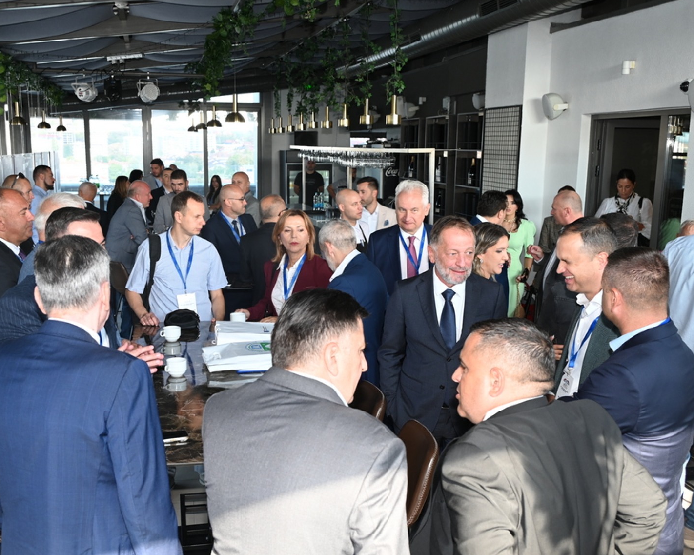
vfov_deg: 38.5
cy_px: 292
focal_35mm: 39
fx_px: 793
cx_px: 323
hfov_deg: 47.2
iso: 500
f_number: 5.6
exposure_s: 1/60
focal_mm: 30.5
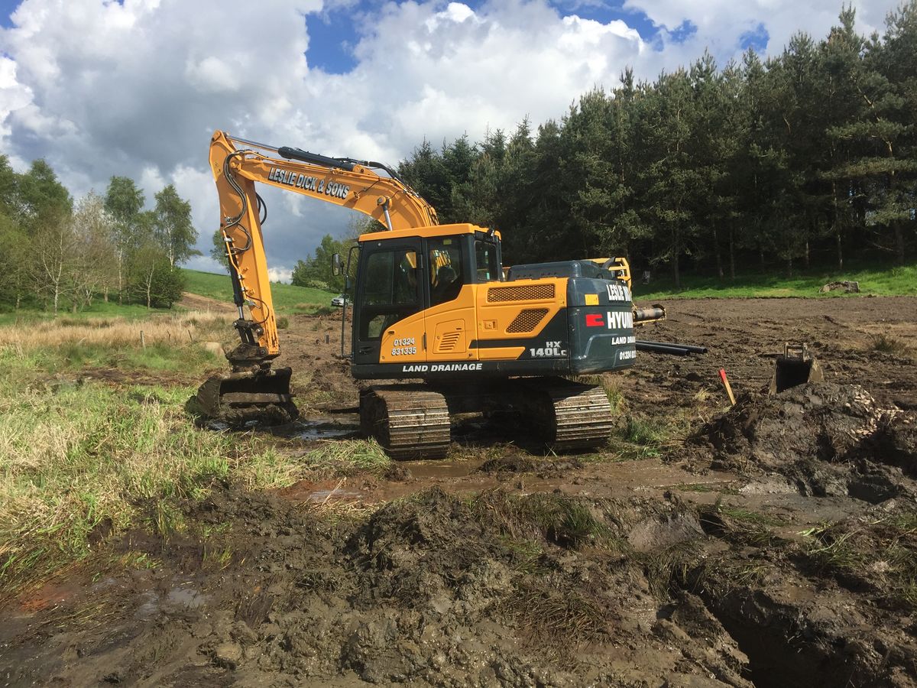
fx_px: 768
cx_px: 458
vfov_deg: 48.2
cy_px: 344
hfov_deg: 61.7
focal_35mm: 29
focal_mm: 4.15
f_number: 2.2
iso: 32
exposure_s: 1/2198
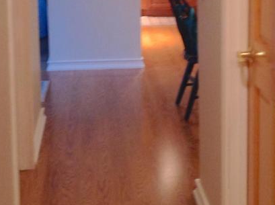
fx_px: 698
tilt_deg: -5.4
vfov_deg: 16.3
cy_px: -5
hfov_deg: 22.3
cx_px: 120
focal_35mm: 88
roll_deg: +0.4
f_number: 2.4
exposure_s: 1/15
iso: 125
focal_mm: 4.28
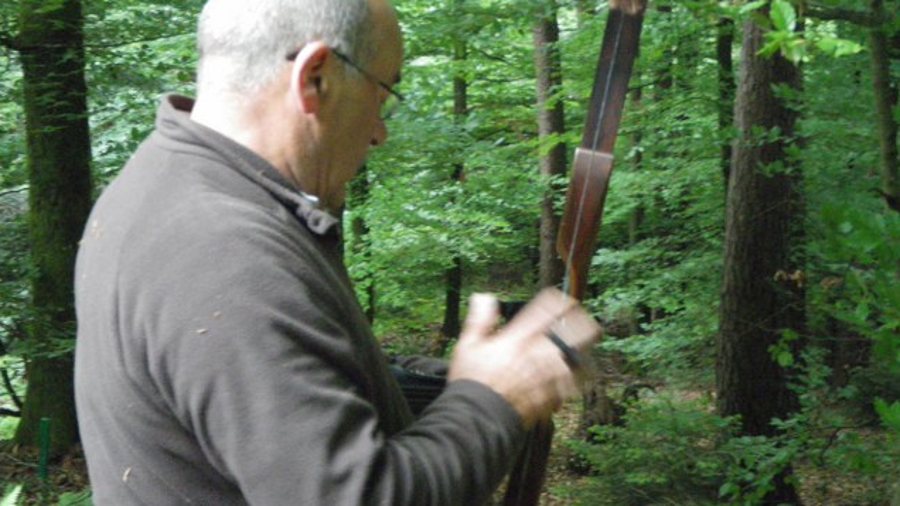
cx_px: 449
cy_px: 260
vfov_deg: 17.7
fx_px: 1623
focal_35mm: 68
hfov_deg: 31.0
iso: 800
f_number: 4.6
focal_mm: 11.1
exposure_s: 1/40
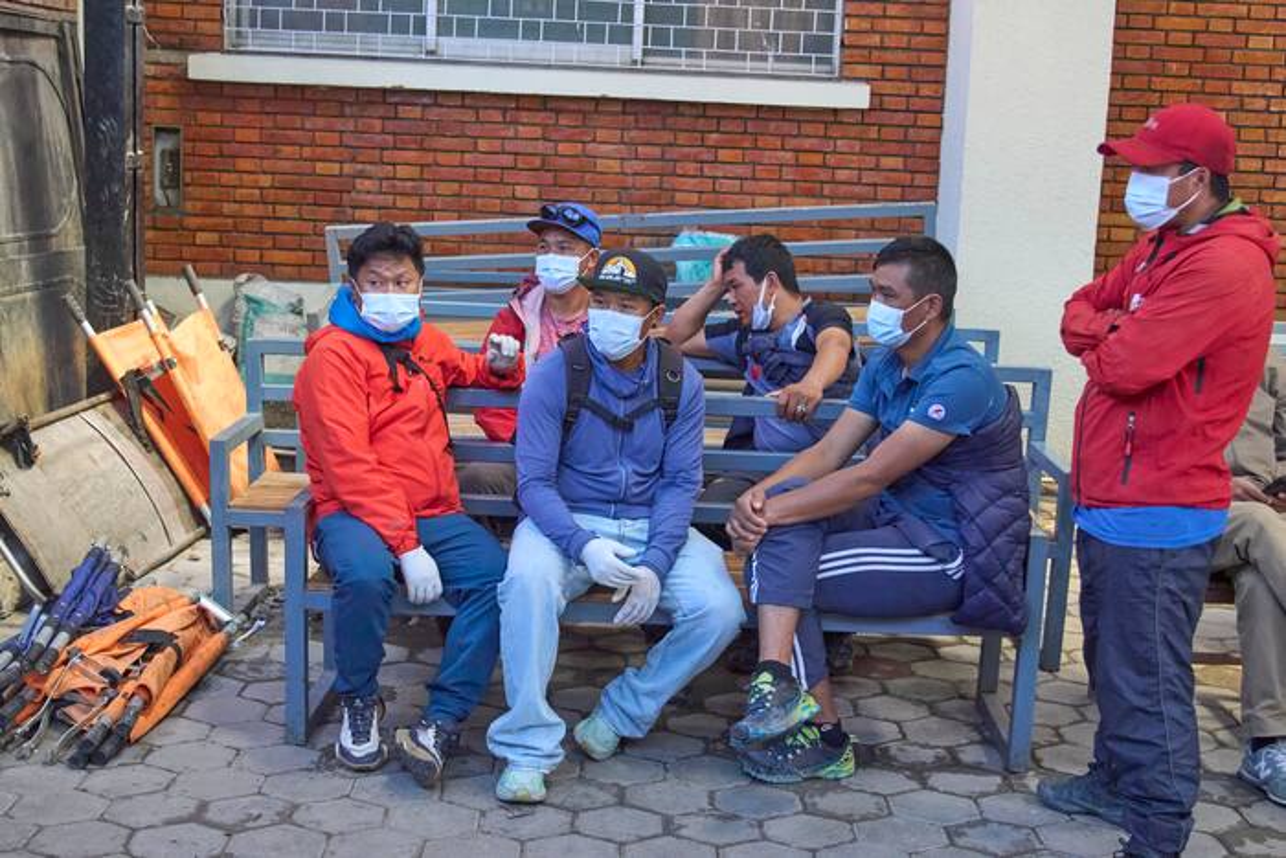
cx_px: 643
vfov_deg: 29.3
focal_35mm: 46
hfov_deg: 42.7
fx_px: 1643
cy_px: 429
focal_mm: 31
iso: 1000
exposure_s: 1/1000
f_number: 4
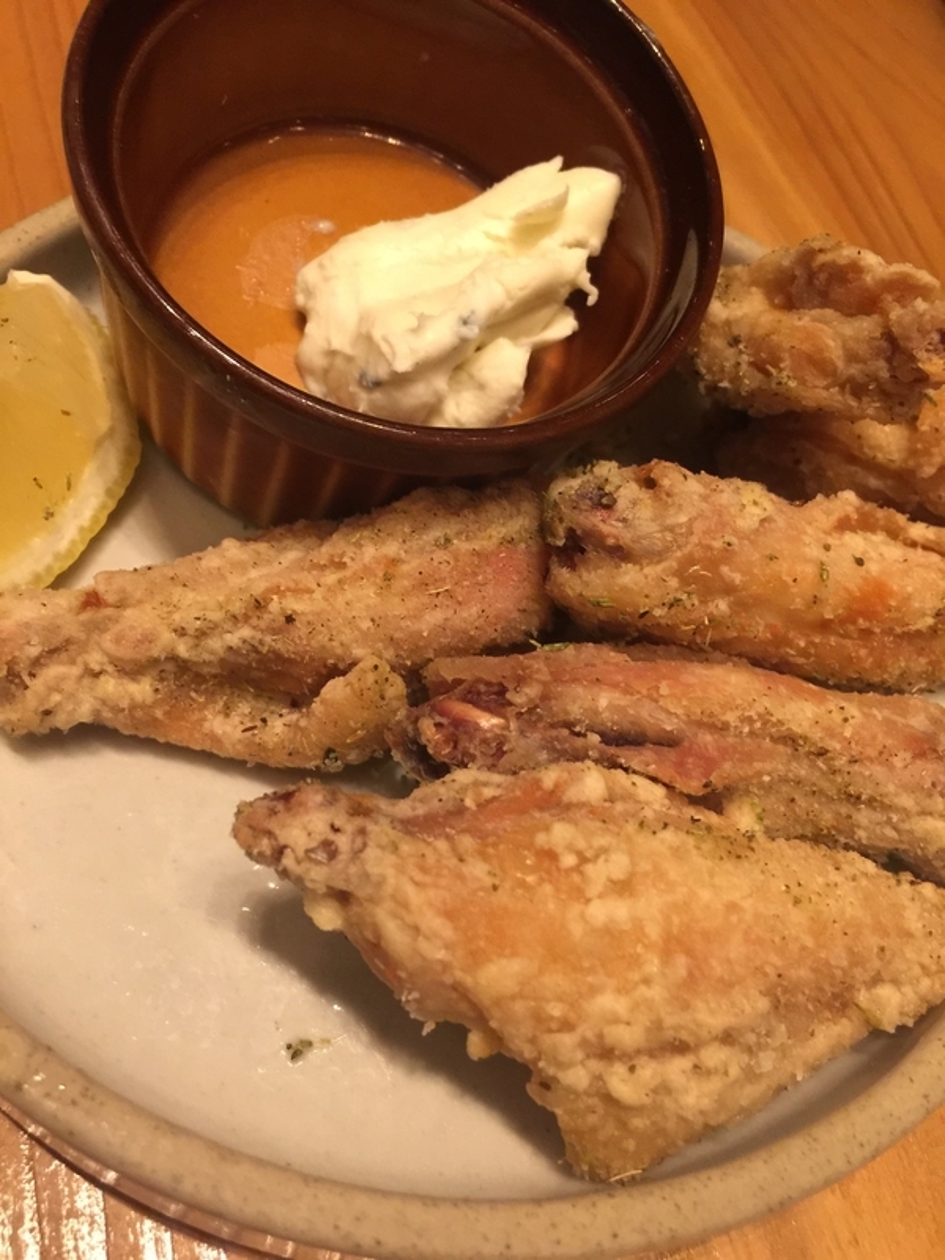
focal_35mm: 29
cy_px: 630
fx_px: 1056
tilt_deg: -54.4
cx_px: 472
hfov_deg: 48.2
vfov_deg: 61.7
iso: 125
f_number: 2.2
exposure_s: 1/10
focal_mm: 4.15
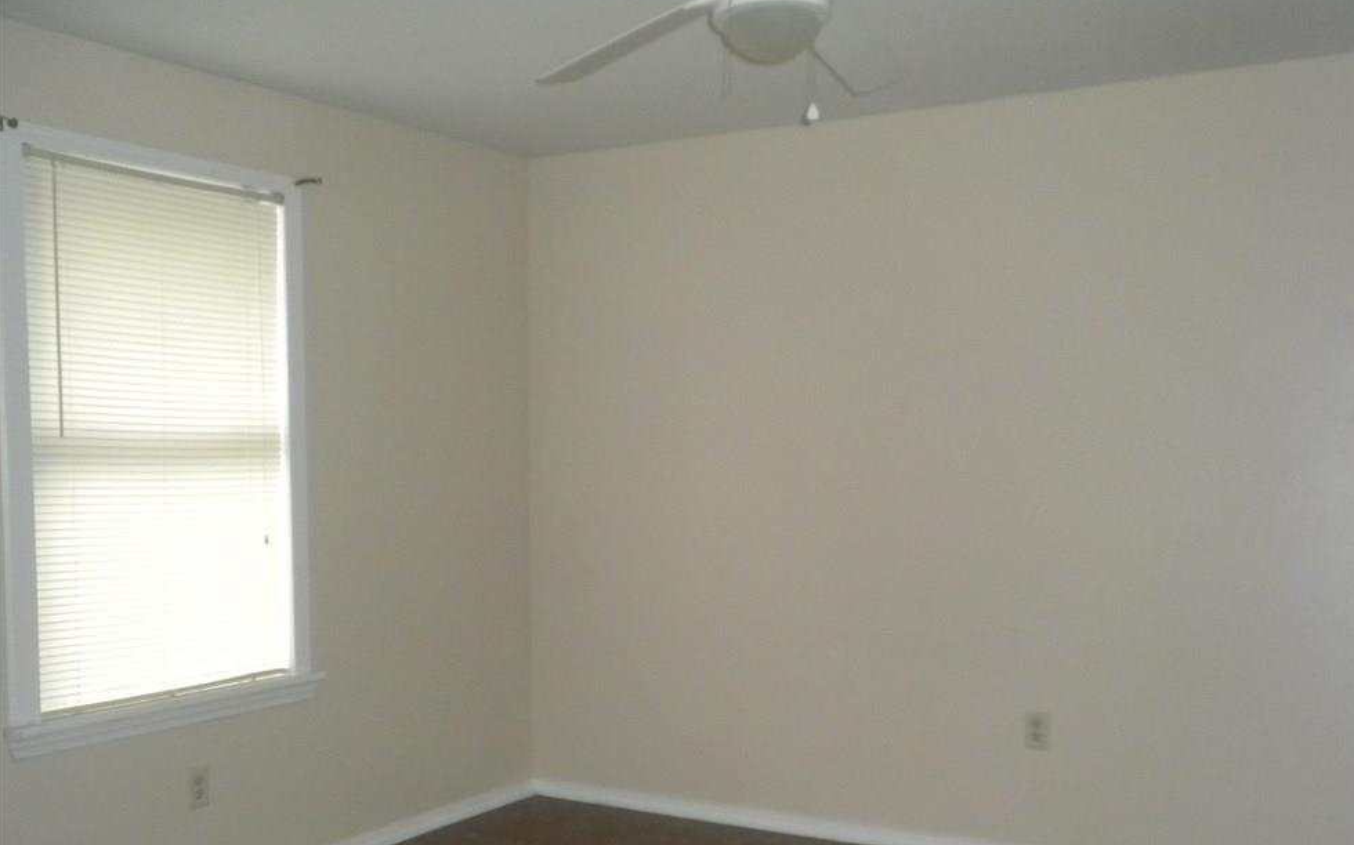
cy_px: 515
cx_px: 705
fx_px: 1513
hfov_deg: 48.2
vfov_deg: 31.1
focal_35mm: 41
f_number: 3.5
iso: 400
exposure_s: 1/30
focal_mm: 6.6
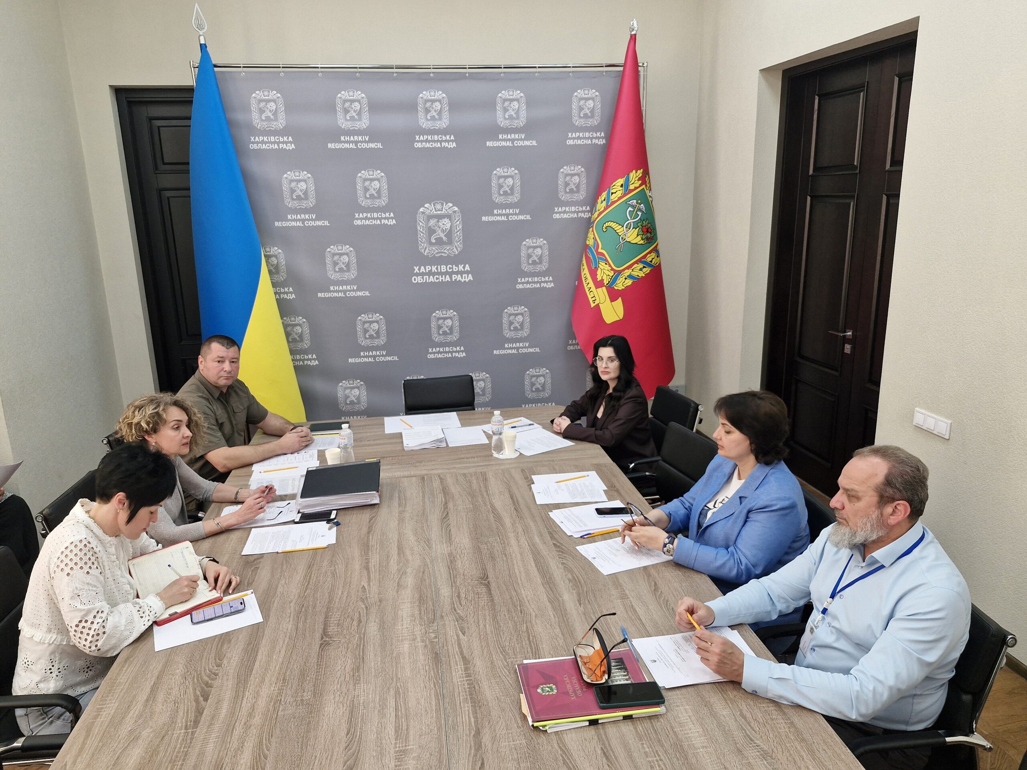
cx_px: 514
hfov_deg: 73.9
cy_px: 385
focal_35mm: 23
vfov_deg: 58.9
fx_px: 682
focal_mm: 5.54
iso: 160
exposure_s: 1/180
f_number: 1.8
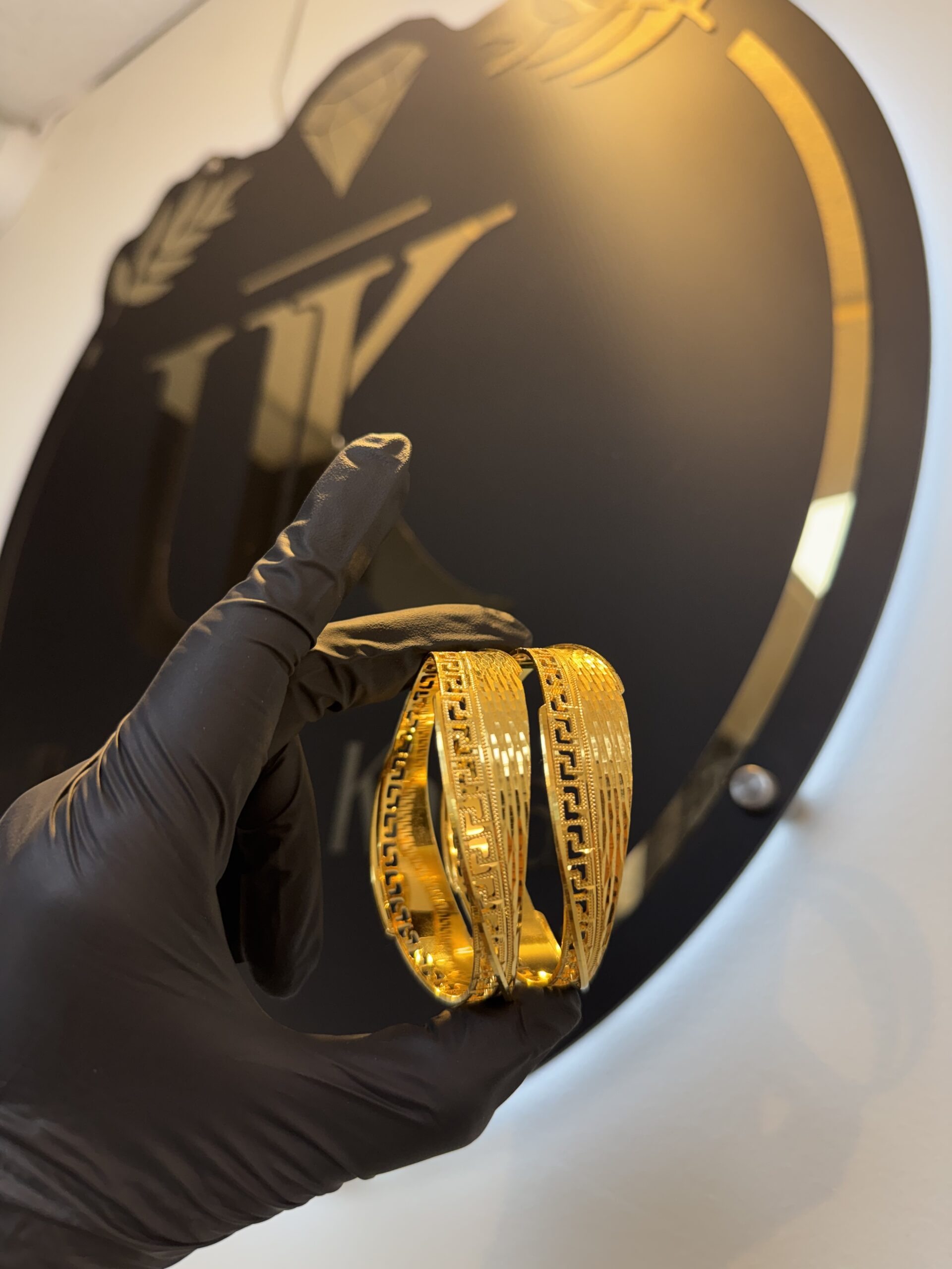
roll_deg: -7.1
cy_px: 634
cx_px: 476
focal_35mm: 24
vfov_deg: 71.6
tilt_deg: +17.2
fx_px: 880
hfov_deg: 56.8
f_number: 1.78
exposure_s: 1/124
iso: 50
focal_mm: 6.76
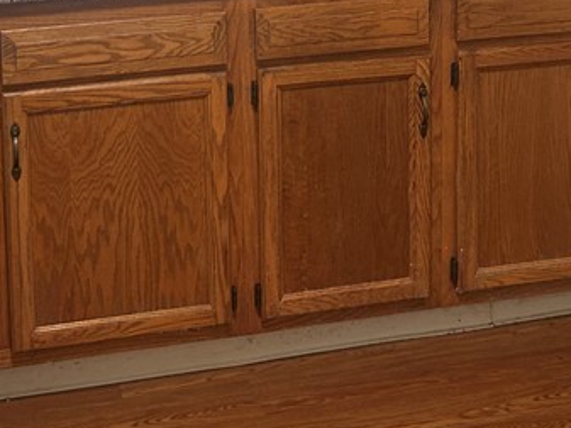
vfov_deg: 17.7
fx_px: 1304
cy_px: -91
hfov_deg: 24.6
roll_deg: +1.0
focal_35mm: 79
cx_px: 217
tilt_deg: -8.4
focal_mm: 5.7
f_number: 1.5
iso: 100
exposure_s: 1/137
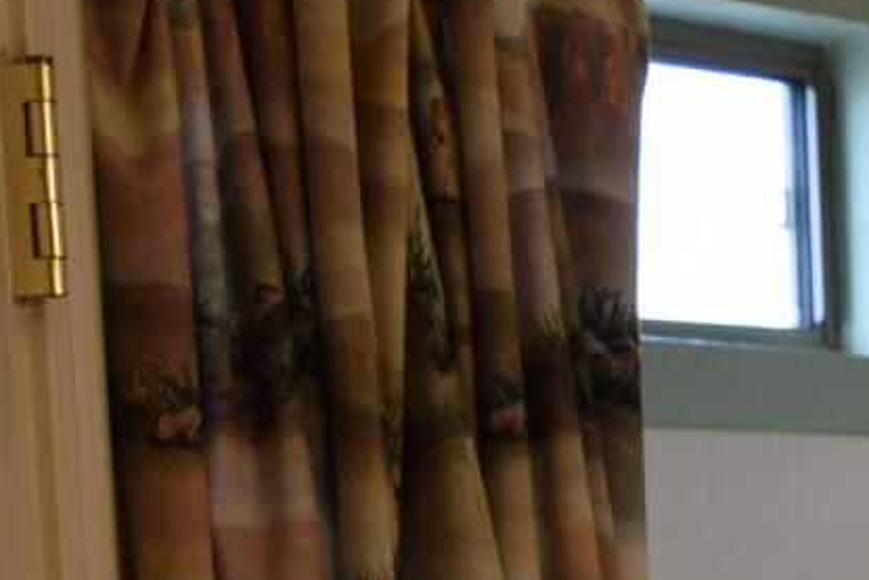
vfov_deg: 9.6
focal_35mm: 130
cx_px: 1153
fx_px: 3139
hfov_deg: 15.0
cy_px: 1292
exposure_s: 1/100
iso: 400
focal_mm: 18
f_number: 5
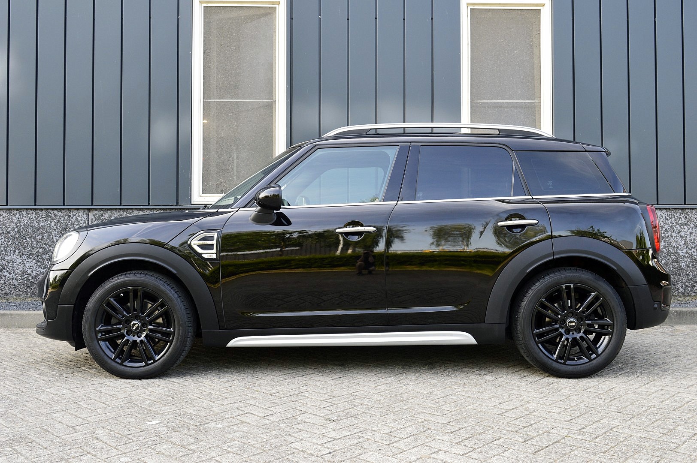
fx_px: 696
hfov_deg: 53.2
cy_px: 232
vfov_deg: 36.8
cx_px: 348
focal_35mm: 36
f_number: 9
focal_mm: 24
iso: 400
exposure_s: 1/100
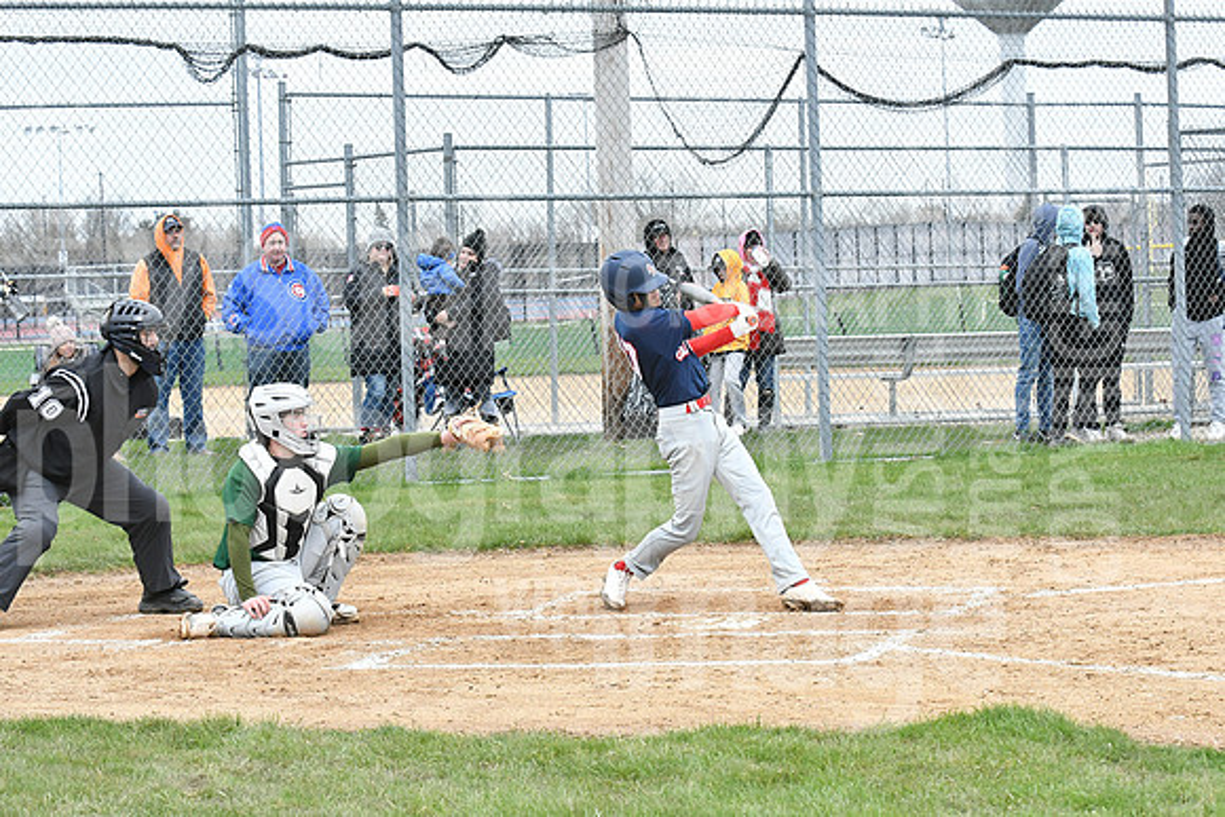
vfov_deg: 11.4
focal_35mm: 120
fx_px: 4084
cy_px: 408
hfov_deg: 17.1
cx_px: 612
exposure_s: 1/500
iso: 2000
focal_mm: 80
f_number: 8
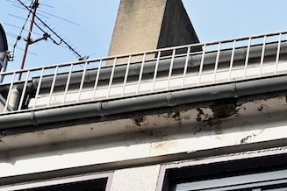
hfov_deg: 9.3
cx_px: 337
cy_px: 184
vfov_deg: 6.3
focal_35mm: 219
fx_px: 1746
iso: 100
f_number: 8
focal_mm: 70
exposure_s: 1/100
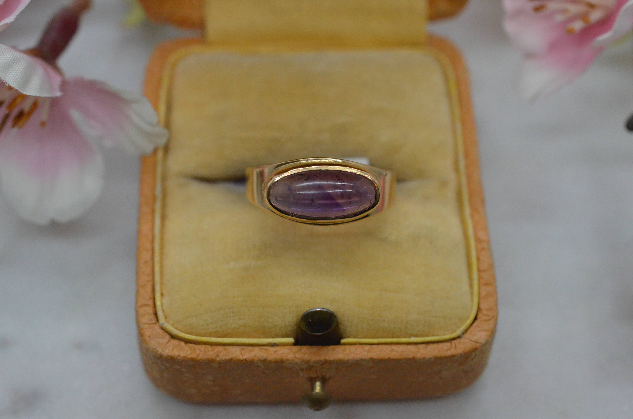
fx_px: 1053
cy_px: 210
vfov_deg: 22.5
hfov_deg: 33.5
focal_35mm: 60
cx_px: 316
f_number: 6.3
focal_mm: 40
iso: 4000
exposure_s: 1/2000
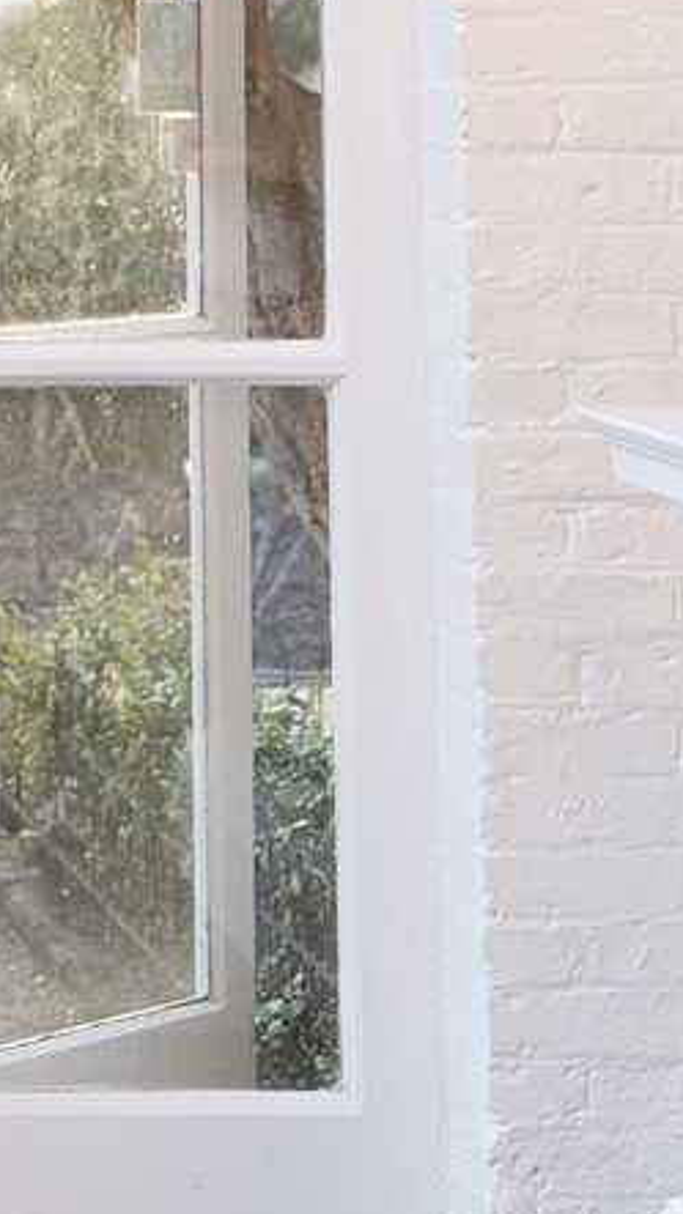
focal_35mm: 124
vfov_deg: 16.5
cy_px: -266
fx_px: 3995
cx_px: -614
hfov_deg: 9.2
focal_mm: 35
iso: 400
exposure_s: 1/200
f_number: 2
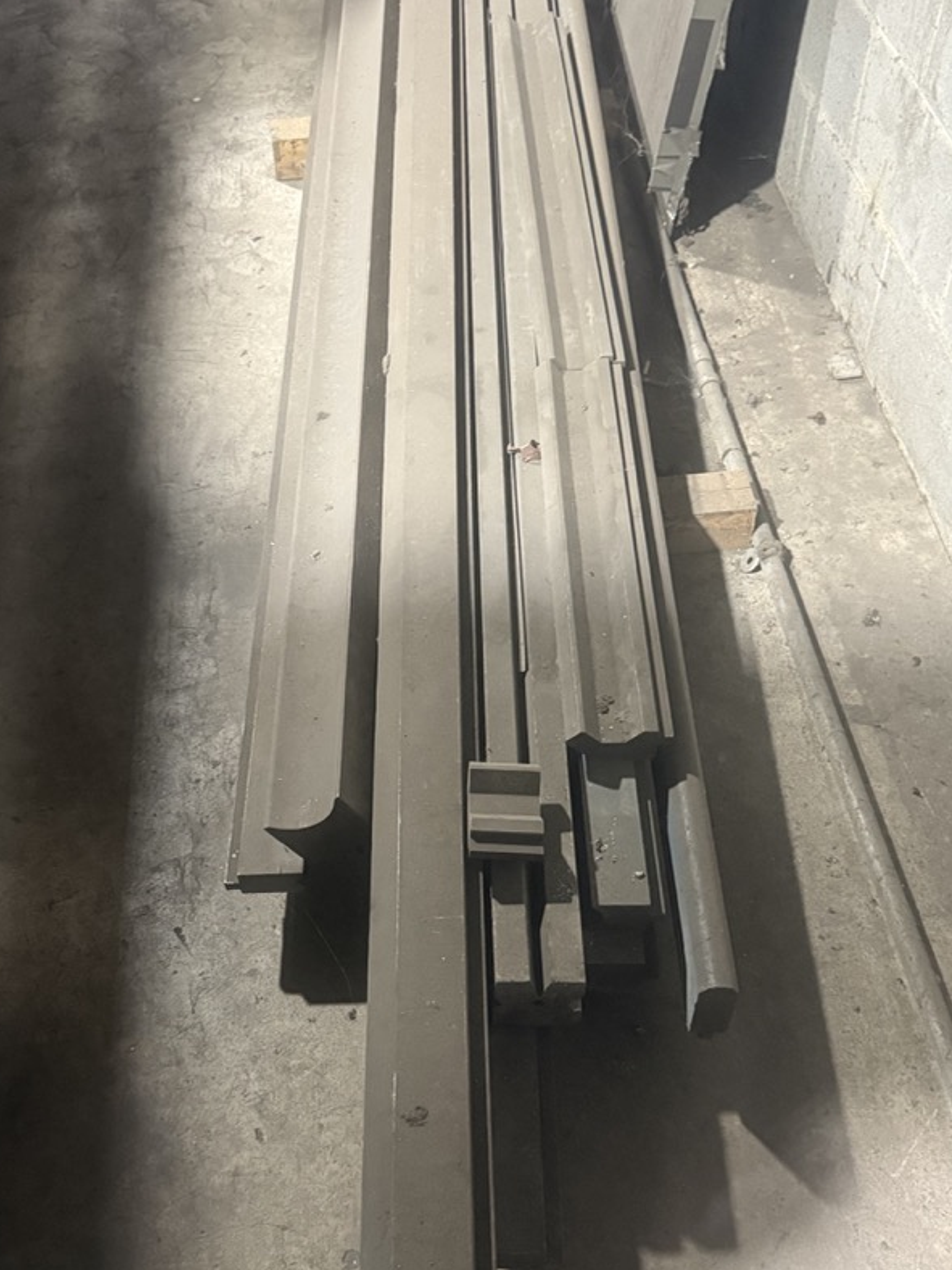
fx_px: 1430
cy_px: 683
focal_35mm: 39
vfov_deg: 47.8
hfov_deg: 36.8
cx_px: 414
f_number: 1.78
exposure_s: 1/60
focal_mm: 6.76
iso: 640
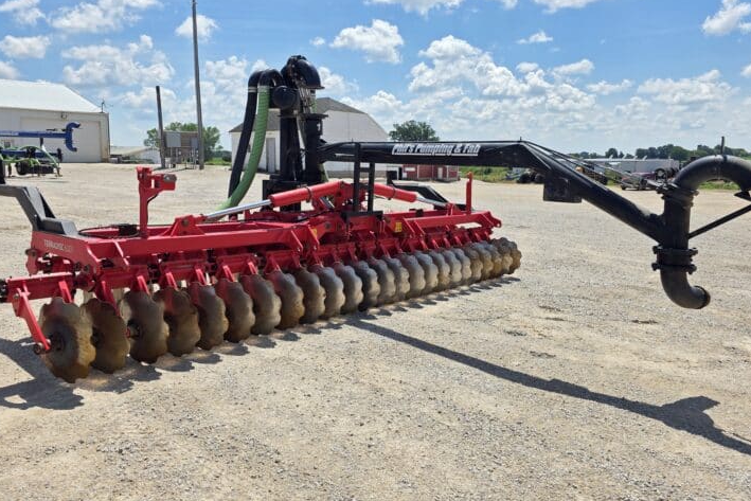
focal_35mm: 27
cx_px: 385
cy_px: 227
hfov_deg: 67.4
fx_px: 563
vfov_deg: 47.9
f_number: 1.7
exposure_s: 1/4889
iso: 80
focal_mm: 6.3
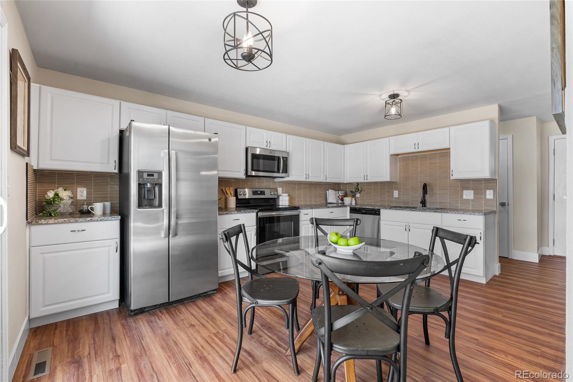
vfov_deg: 73.8
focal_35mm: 16
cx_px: 286
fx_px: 255
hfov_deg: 96.7
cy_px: 191
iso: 200
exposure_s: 1/1.67
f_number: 8
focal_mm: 16
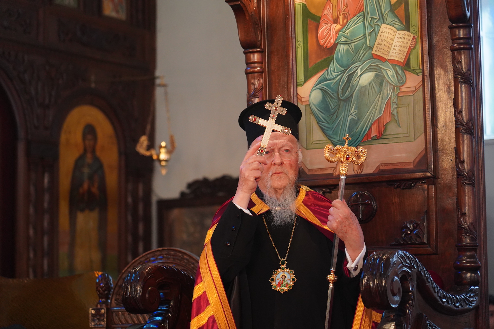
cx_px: 247
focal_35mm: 105
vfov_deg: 13.0
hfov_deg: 19.5
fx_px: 1441
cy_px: 164
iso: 5000
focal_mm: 105
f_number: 4
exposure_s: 1/160
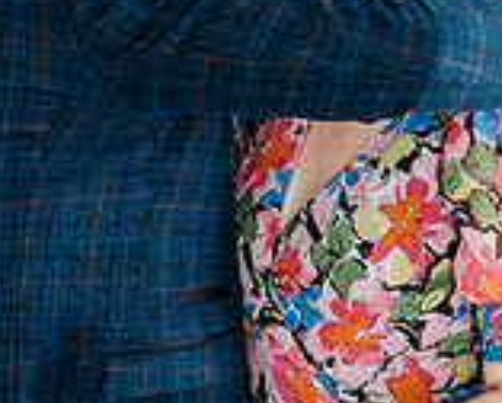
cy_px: 10
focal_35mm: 121
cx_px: 365
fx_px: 1800
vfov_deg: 12.6
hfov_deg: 15.8
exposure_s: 1/200
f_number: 6.3
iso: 1400
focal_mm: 35
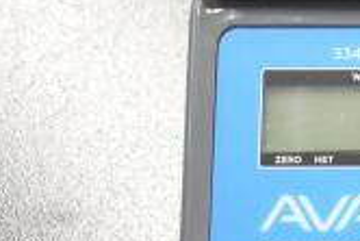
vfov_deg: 8.6
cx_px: 620
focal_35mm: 160
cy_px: 16
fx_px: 1600
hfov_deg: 12.0
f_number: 4.2
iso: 1800
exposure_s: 1/50
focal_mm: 29
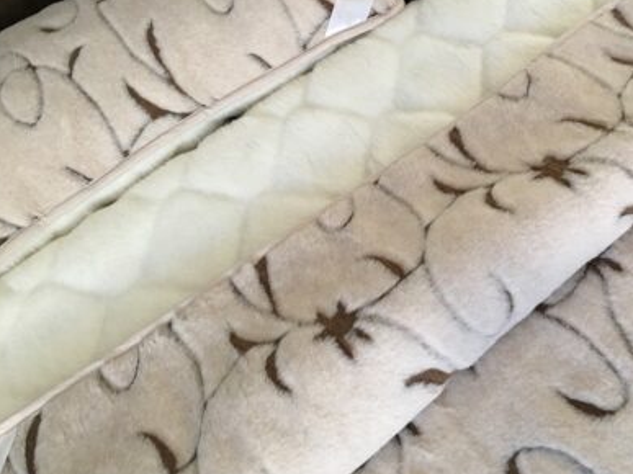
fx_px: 823
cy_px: 150
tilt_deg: -50.2
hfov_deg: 41.5
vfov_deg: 31.9
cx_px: 424
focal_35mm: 45
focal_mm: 4.15
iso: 125
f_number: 2.2
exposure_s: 1/33
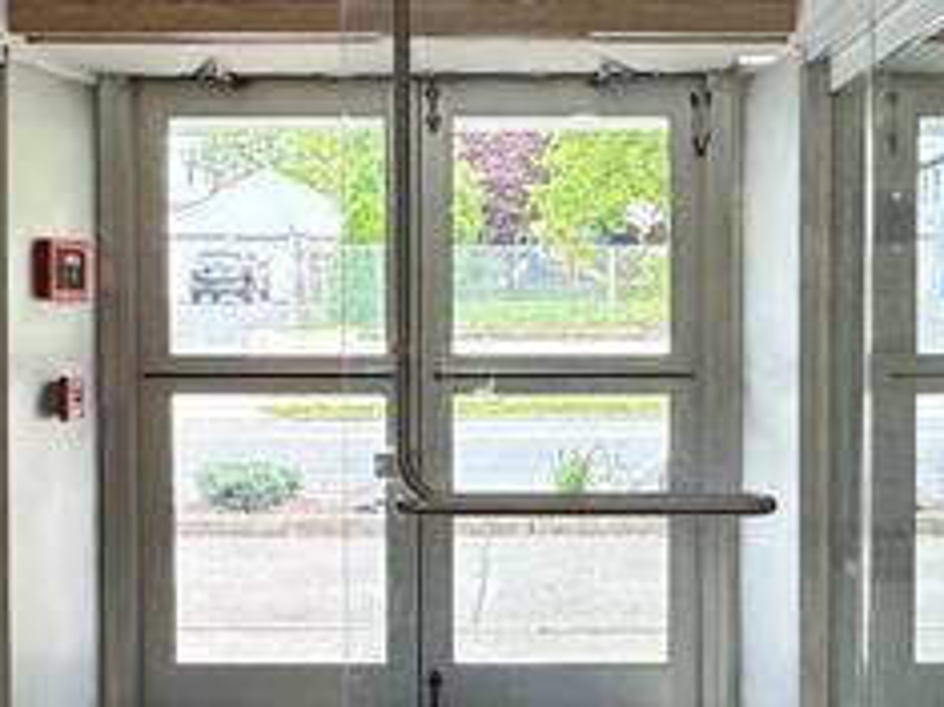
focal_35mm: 61
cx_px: 530
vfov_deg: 24.0
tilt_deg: -3.8
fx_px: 1663
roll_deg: +0.2
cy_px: 386
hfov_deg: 31.7
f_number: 2.2
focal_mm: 2.22
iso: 100
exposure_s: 1/120
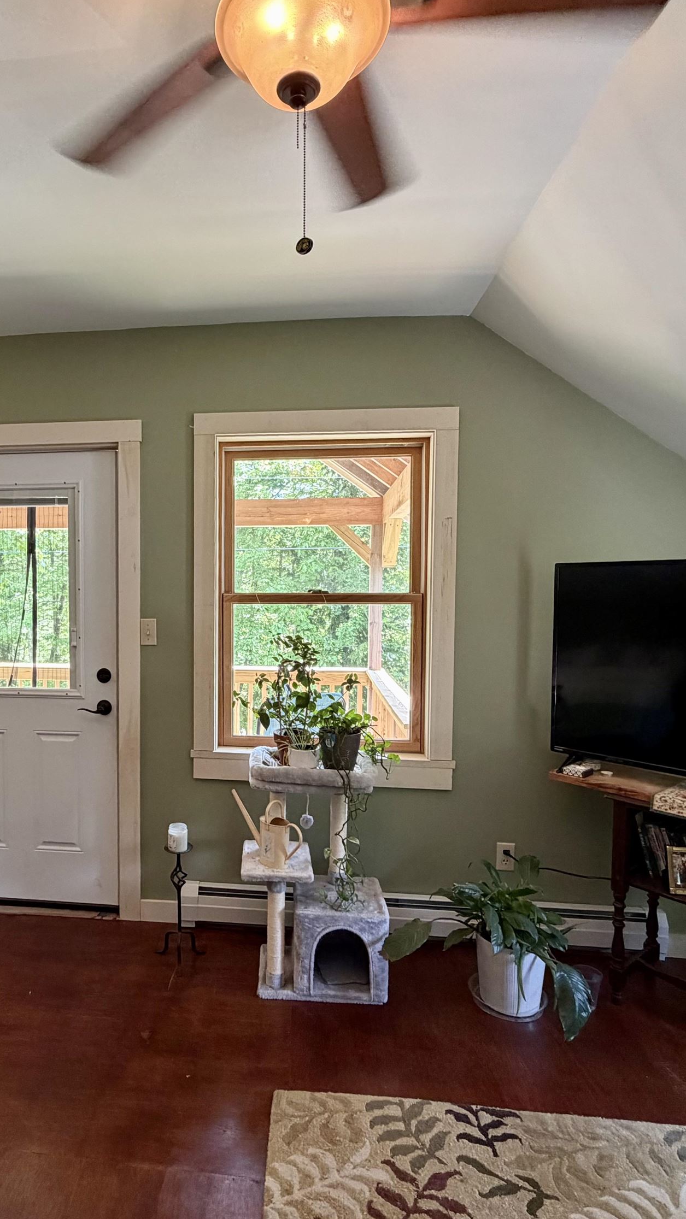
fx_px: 679
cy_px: 624
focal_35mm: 21
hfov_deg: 52.3
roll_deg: +2.0
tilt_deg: -3.6
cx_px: 214
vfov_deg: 83.8
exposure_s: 1/60
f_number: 2.2
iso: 250
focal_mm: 2.22
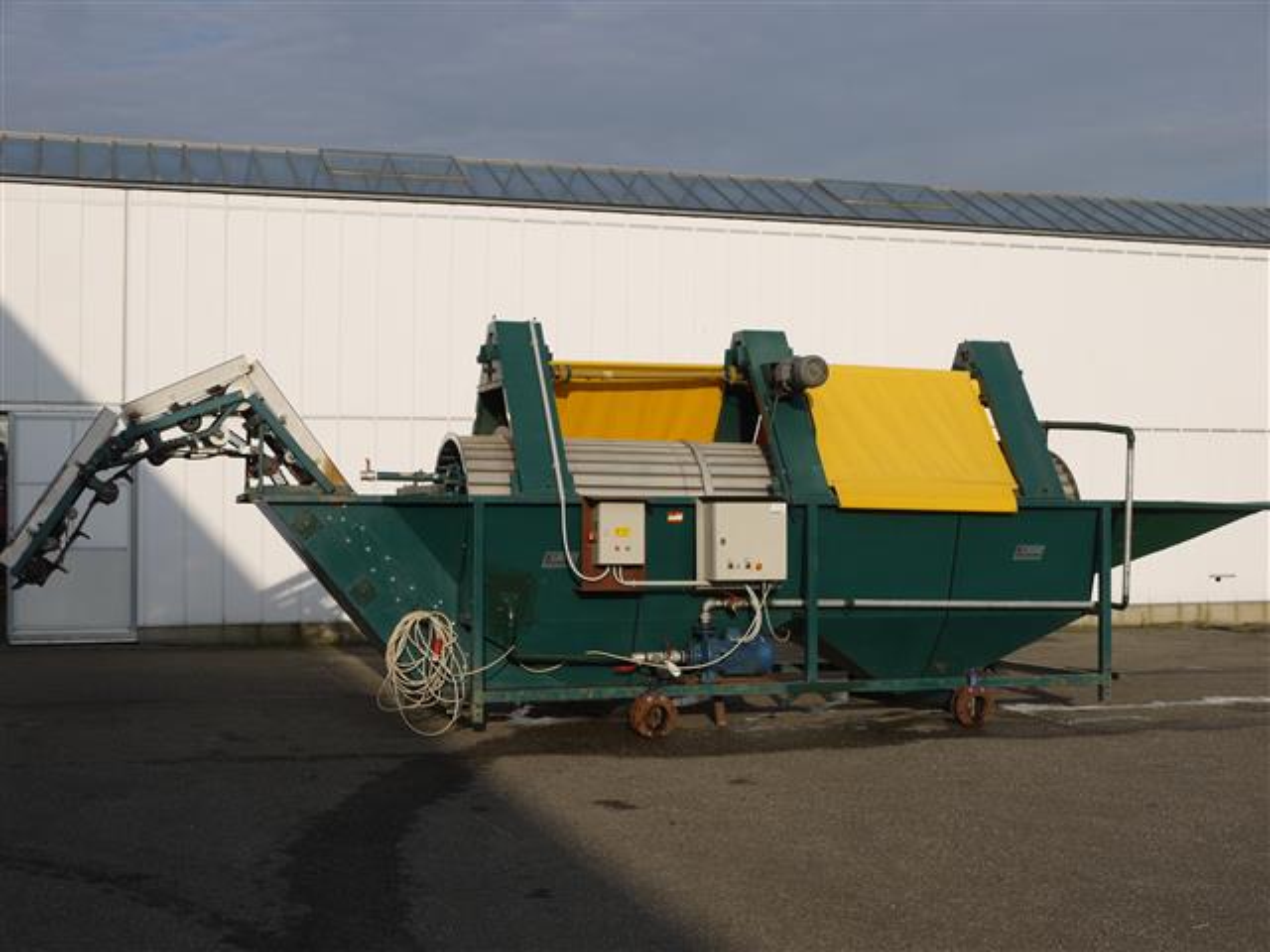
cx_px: 635
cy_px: 476
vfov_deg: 29.1
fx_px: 1834
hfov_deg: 38.2
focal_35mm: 50
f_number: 9
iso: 100
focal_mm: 25
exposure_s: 1/500
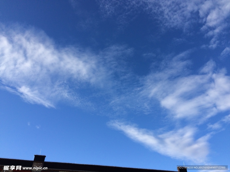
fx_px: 193
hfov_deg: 61.7
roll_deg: +1.4
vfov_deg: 48.2
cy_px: 86
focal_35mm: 29
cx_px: 115
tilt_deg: +37.3
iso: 32
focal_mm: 4.15
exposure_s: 1/1001
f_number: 2.2
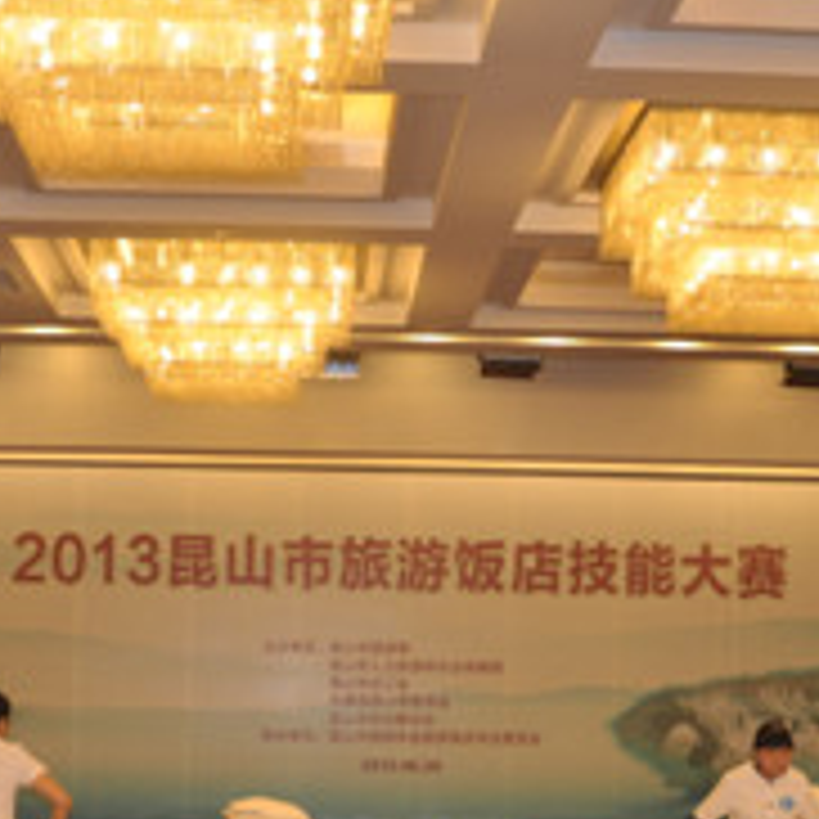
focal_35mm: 77
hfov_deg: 22.5
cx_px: 441
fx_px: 2061
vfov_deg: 22.1
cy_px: 698
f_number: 3.8
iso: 200
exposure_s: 1/80
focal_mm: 22
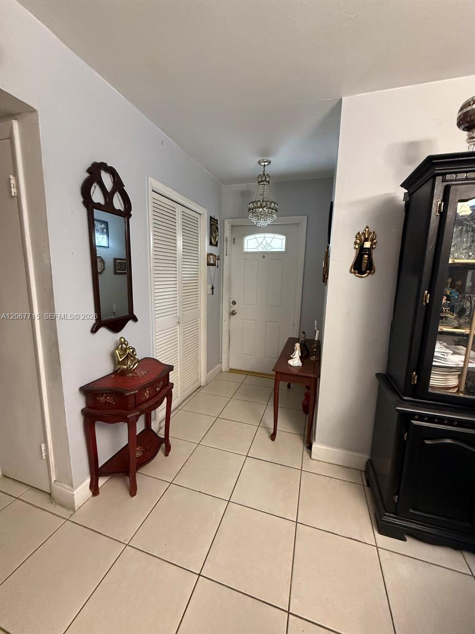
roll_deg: -1.8
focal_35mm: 14
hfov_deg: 85.7
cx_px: 238
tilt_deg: -8.6
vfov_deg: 102.1
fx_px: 256
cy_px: 317
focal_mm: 2.22
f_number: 2.2
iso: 800
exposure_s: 1/60
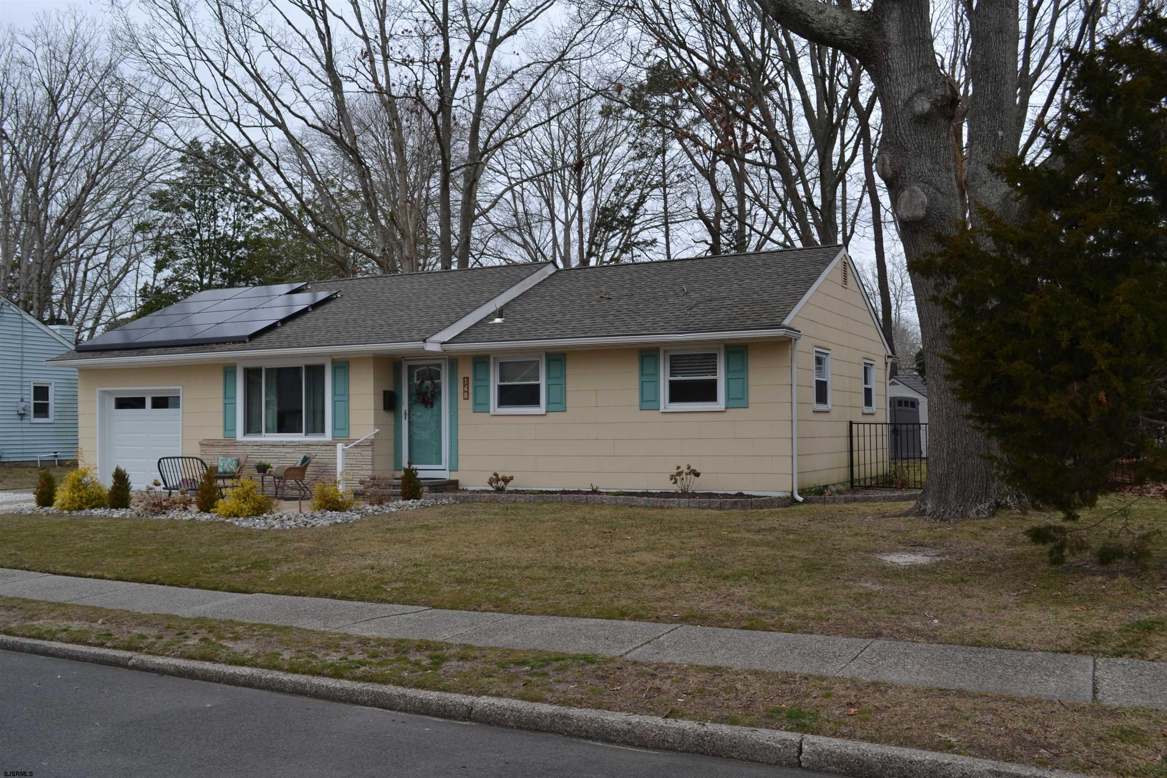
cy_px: 389
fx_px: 1070
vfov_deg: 40.0
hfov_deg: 57.2
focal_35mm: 33
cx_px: 584
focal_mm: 22
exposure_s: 1/160
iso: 100
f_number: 6.3
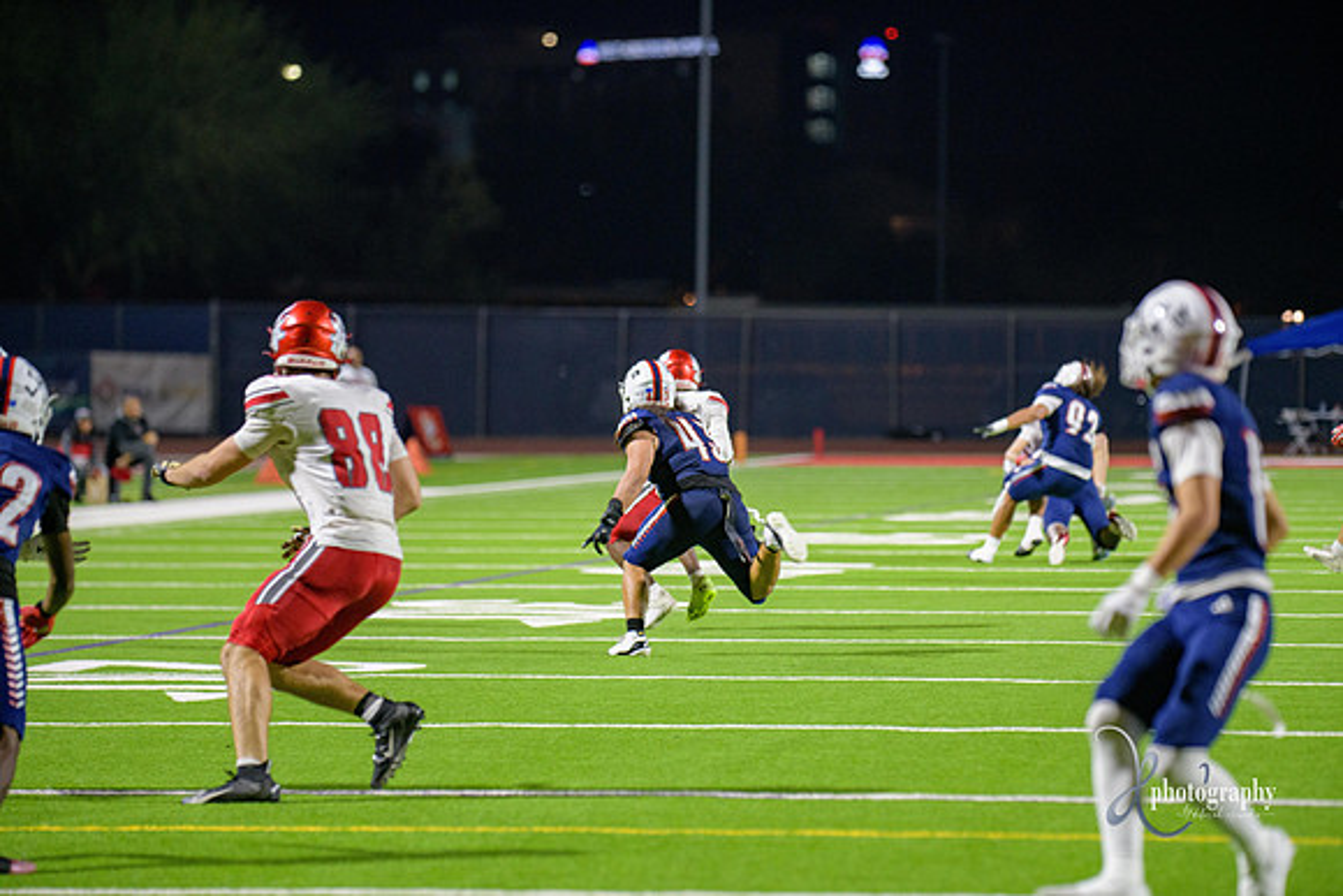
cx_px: 672
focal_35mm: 195
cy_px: 448
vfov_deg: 7.0
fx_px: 7276
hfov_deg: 10.5
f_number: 2.8
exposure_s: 1/250
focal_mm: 195
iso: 2000
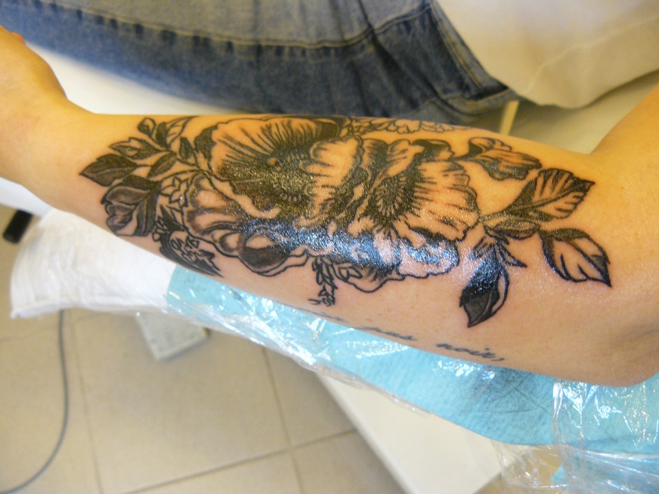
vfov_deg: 39.7
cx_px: 330
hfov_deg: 51.4
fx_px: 685
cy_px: 247
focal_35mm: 36
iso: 200
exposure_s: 1/10
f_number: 2.8
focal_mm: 6
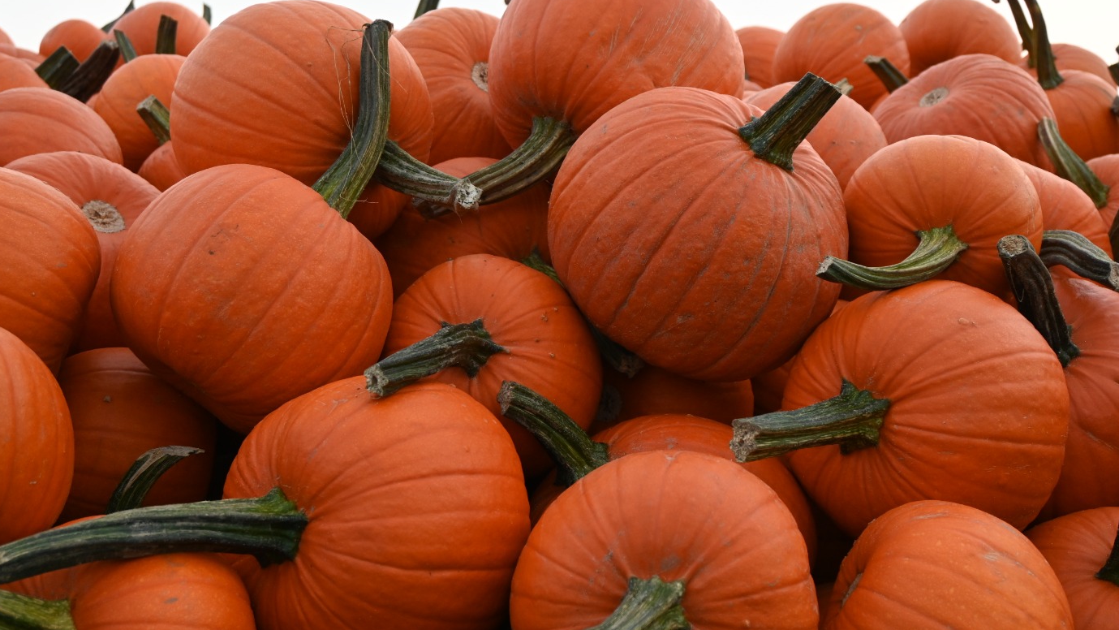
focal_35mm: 48
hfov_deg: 42.9
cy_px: 286
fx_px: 1424
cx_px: 556
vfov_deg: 24.9
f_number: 4.5
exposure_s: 1/250
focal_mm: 26
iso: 400
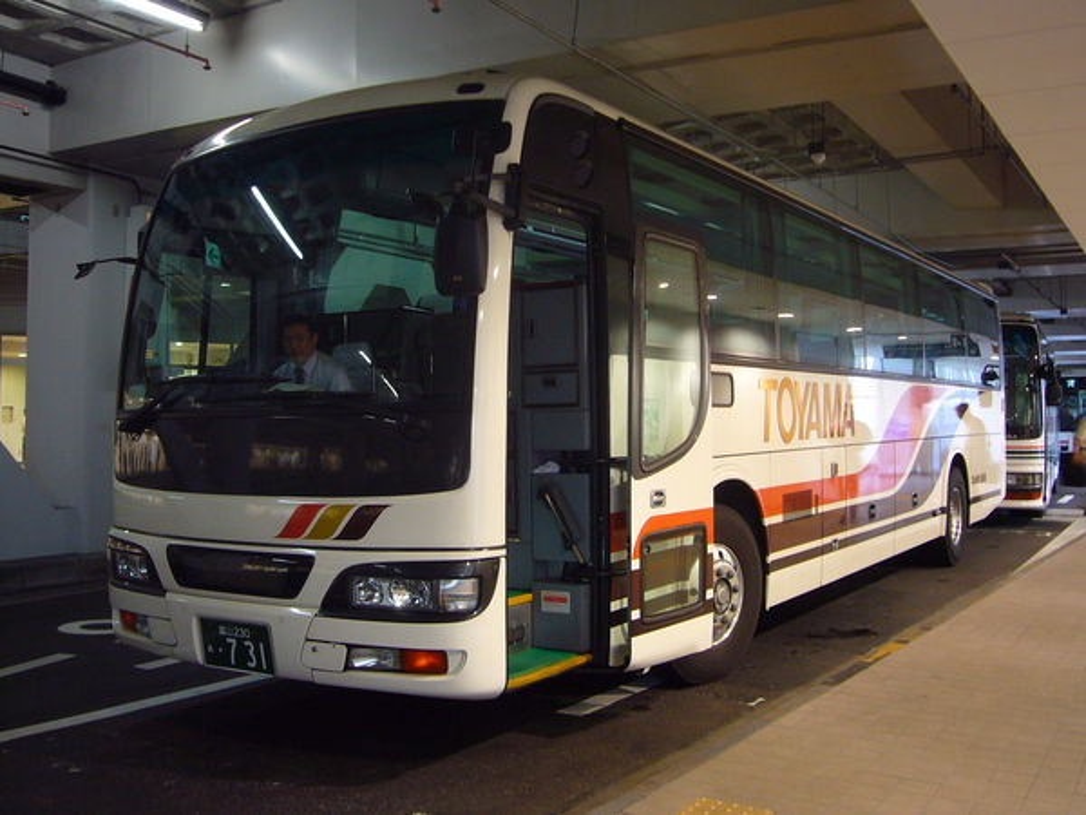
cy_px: 408
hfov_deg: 52.6
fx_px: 1098
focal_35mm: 35
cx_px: 543
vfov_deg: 40.7
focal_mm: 5.7
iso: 160
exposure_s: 1/15
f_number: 3
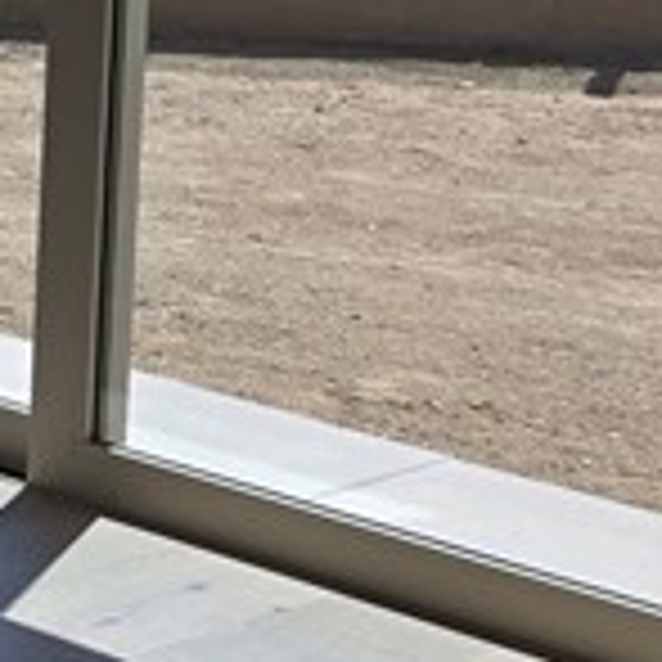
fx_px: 3072
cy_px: -266
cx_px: -1238
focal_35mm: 142
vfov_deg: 11.9
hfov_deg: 9.8
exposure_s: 1/1070
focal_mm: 5.4
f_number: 1.8
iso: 25
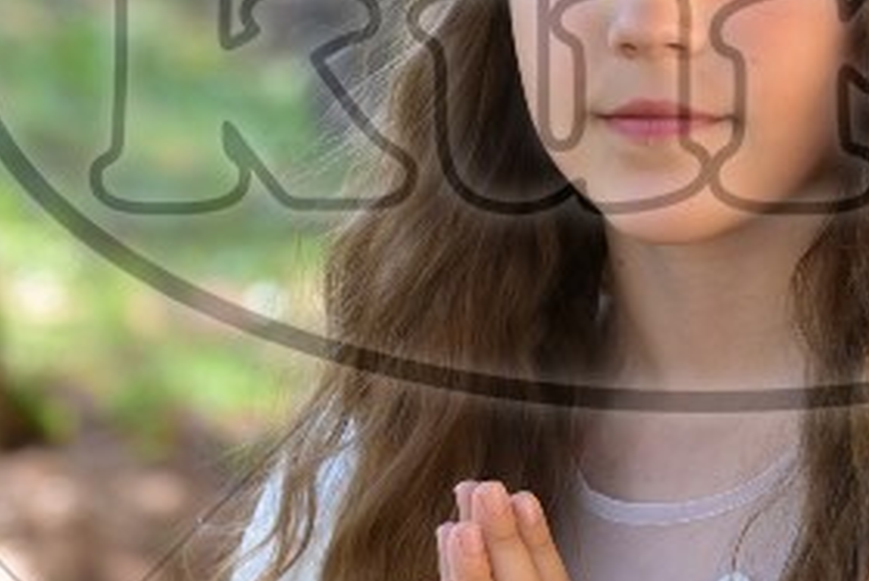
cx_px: 705
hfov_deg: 8.6
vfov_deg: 5.7
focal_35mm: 239
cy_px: 23
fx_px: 5772
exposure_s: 1/160
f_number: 5.6
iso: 640
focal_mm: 103
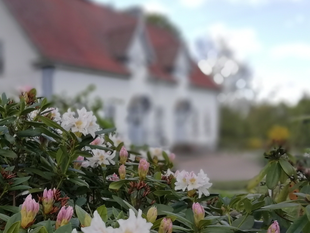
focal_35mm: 46
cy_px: 184
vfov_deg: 30.8
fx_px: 412
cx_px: 67
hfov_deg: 39.8
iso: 50
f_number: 4
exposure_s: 1/512
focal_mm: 3.21
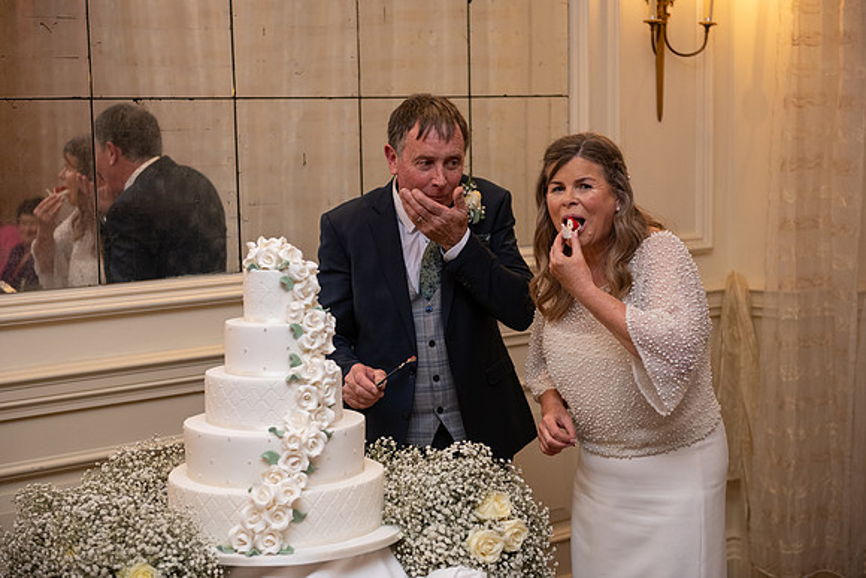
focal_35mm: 62
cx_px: 433
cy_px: 289
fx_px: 1492
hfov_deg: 32.4
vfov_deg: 21.9
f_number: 3.5
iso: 800
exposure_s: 1/160
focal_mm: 62
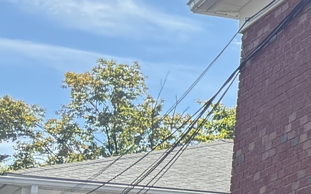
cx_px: 883
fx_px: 1245
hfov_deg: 10.7
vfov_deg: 8.9
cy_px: 177
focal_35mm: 147
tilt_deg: +9.9
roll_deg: +0.9
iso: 100
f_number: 1.78
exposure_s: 1/1585
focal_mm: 6.76
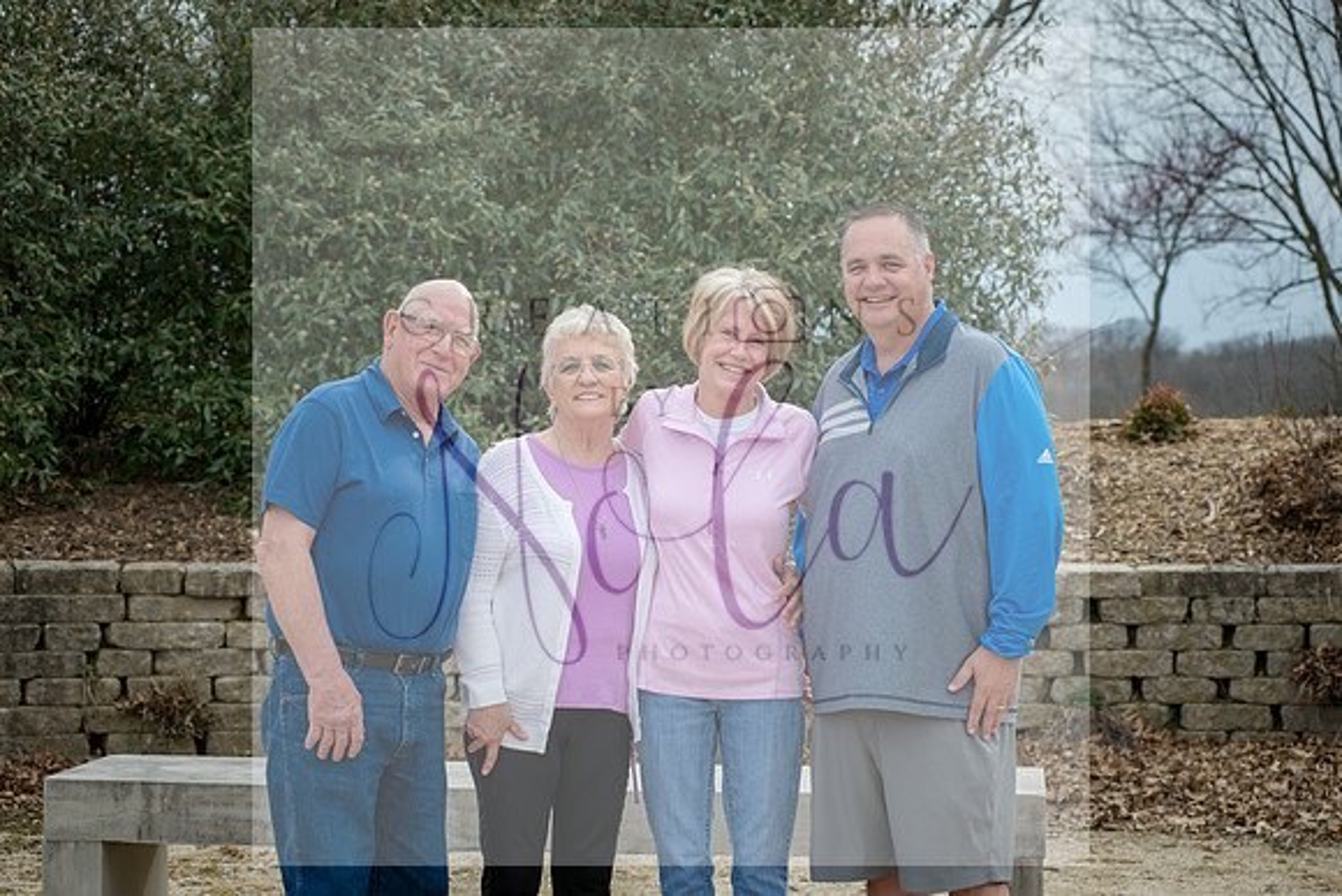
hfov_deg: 25.4
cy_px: 448
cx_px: 671
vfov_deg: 17.1
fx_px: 2983
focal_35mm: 80
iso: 400
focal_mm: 80
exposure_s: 1/640
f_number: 7.1
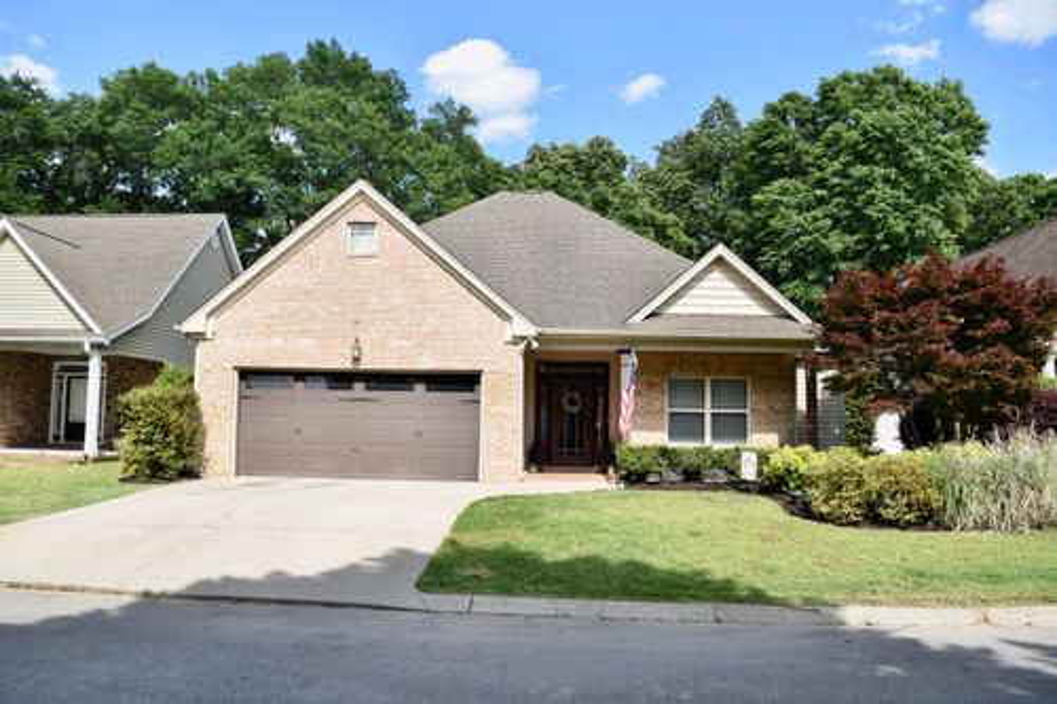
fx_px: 792
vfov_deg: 47.9
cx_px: 528
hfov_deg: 67.4
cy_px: 352
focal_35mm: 27
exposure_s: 1/200
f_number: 6.3
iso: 100
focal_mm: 18
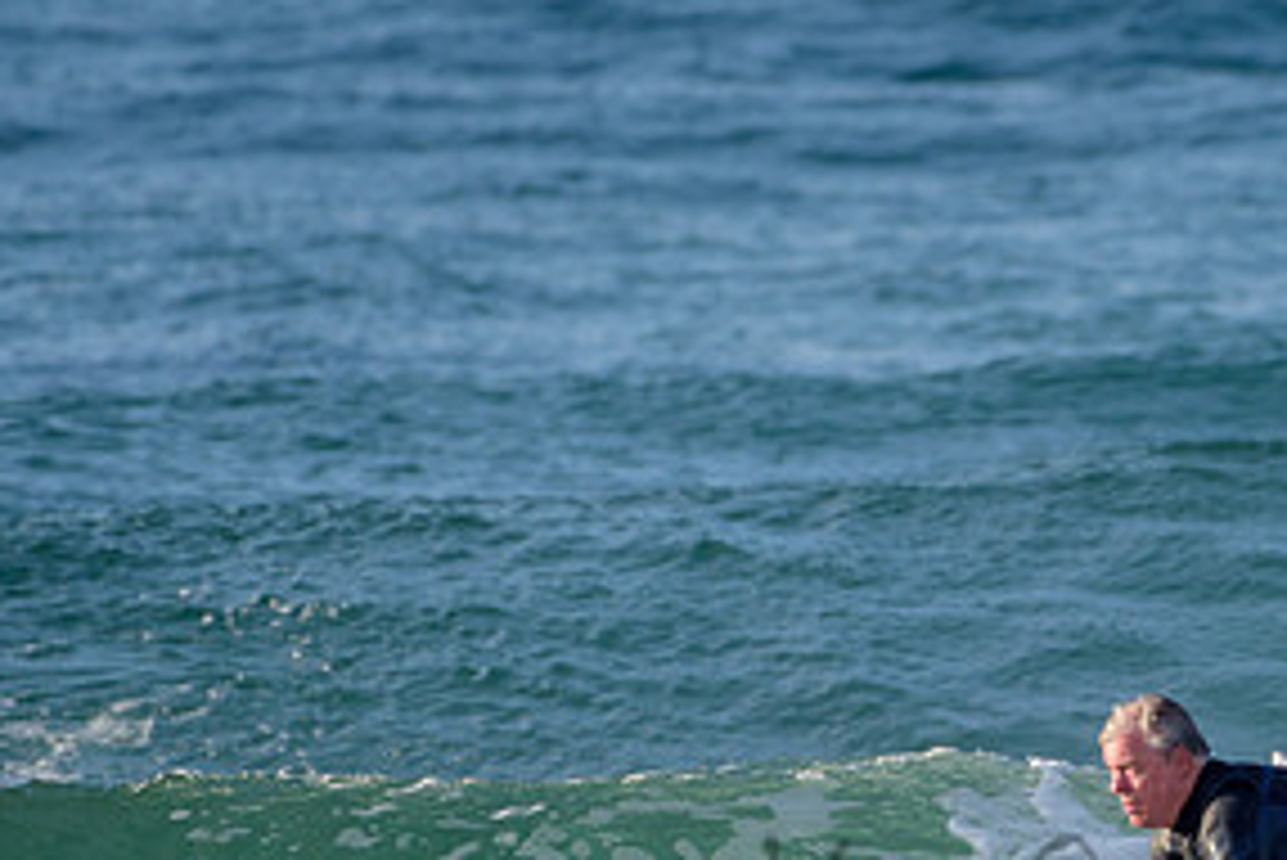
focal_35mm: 1242
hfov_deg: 1.7
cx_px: 1260
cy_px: 888
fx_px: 44422
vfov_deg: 1.1
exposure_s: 1/1250
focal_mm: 500
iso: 180
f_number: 5.6
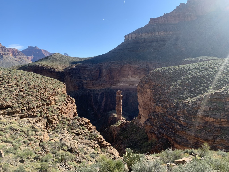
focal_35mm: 26
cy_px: 86
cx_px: 114
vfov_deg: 53.1
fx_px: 172
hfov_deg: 67.3
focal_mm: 4.25
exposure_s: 1/991
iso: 25
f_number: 1.8
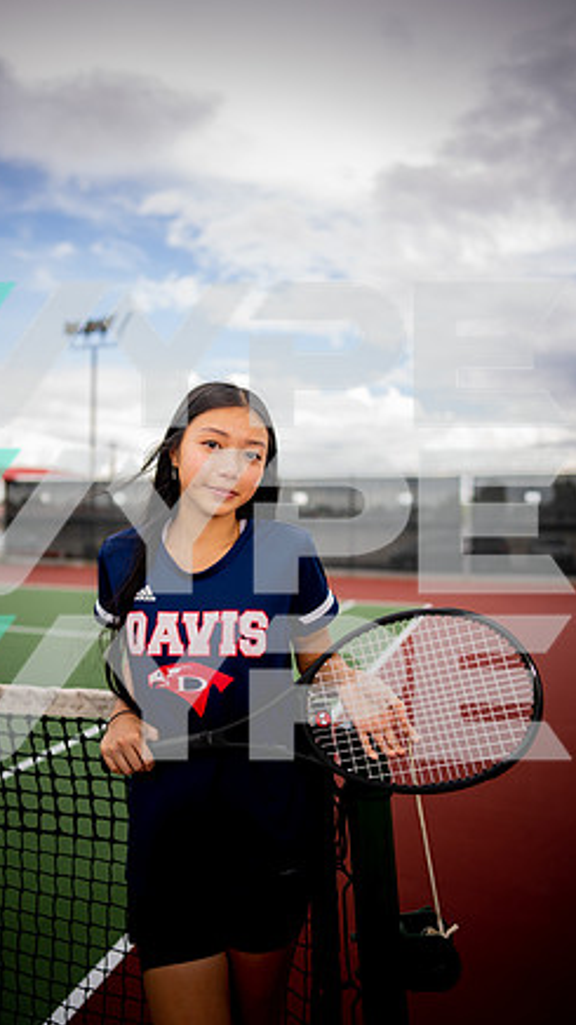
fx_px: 707
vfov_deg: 71.9
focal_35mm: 26
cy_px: 522
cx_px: 227
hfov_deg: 44.1
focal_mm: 24
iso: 50
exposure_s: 1/1600
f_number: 1.4
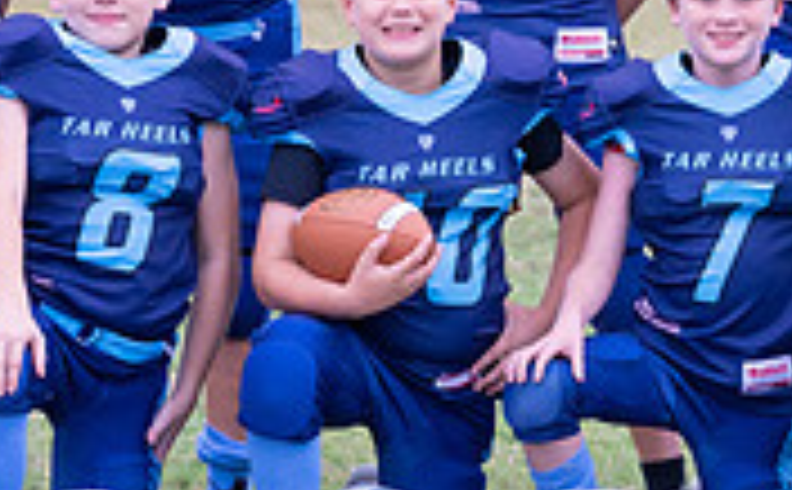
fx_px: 7019
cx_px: 402
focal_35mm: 326
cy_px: 49
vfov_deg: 4.0
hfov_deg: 6.5
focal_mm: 94
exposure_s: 1/320
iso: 1600
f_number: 4
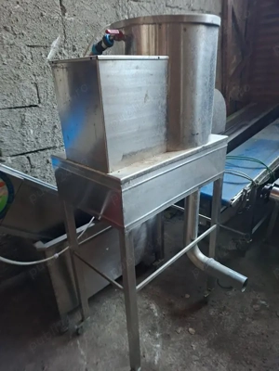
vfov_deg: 73.9
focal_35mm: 23
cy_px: 186
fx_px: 247
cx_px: 140
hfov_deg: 58.9
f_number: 1.8
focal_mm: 5.54
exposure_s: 1/33
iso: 400
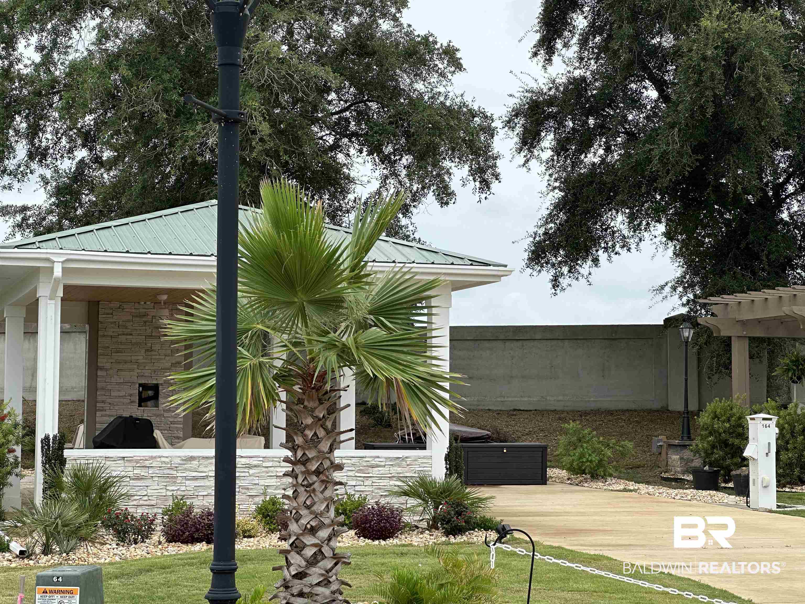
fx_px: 1791
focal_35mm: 77
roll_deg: -0.7
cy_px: 302
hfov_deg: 25.3
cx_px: 402
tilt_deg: +4.0
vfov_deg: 19.1
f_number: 2.8
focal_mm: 9
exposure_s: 1/592
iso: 32
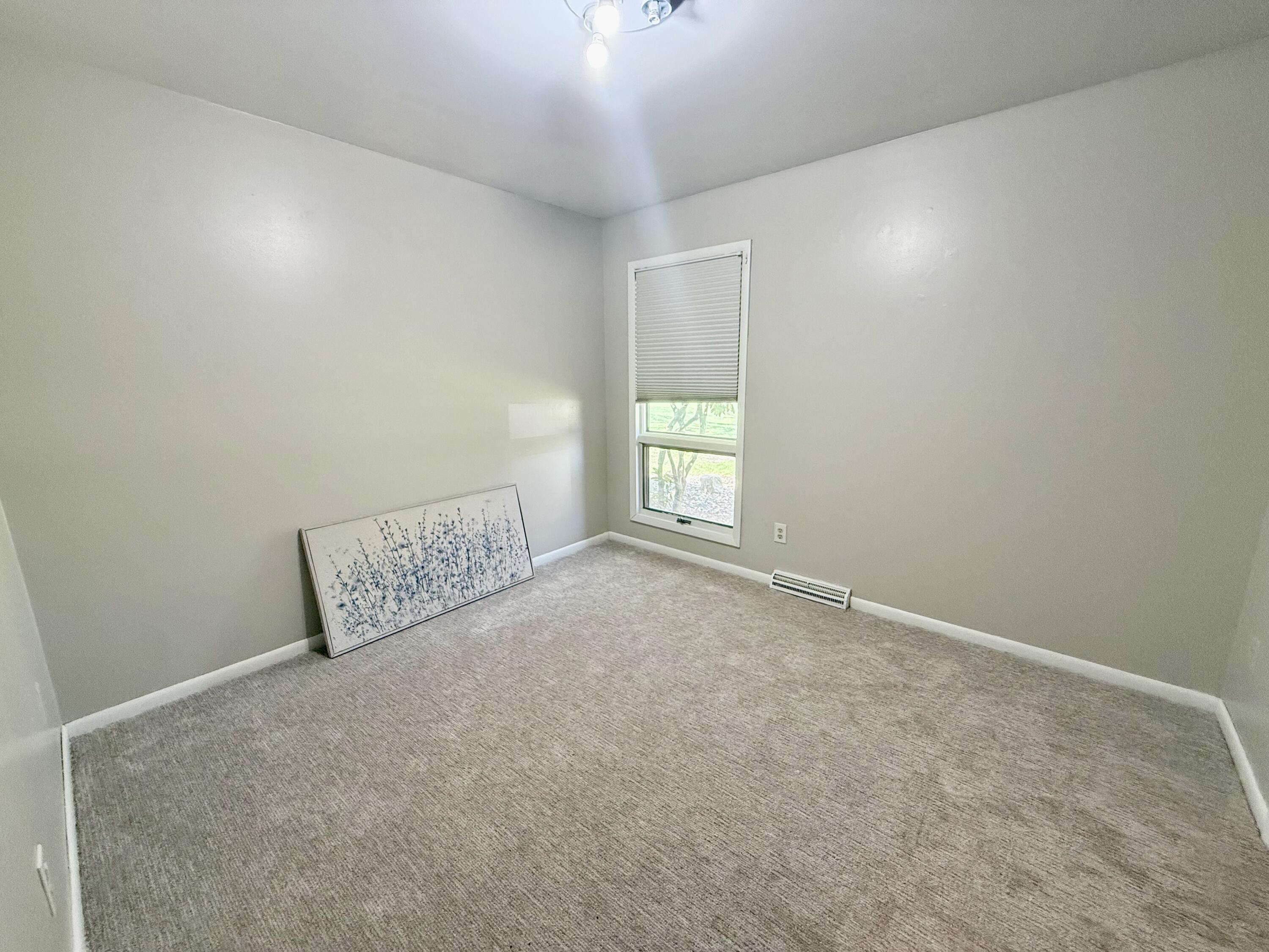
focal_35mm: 14
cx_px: 634
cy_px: 476
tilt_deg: -11.9
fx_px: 513
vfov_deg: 85.7
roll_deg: +0.4
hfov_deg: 102.1
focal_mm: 2.22
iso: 320
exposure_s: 1/120
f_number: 2.2
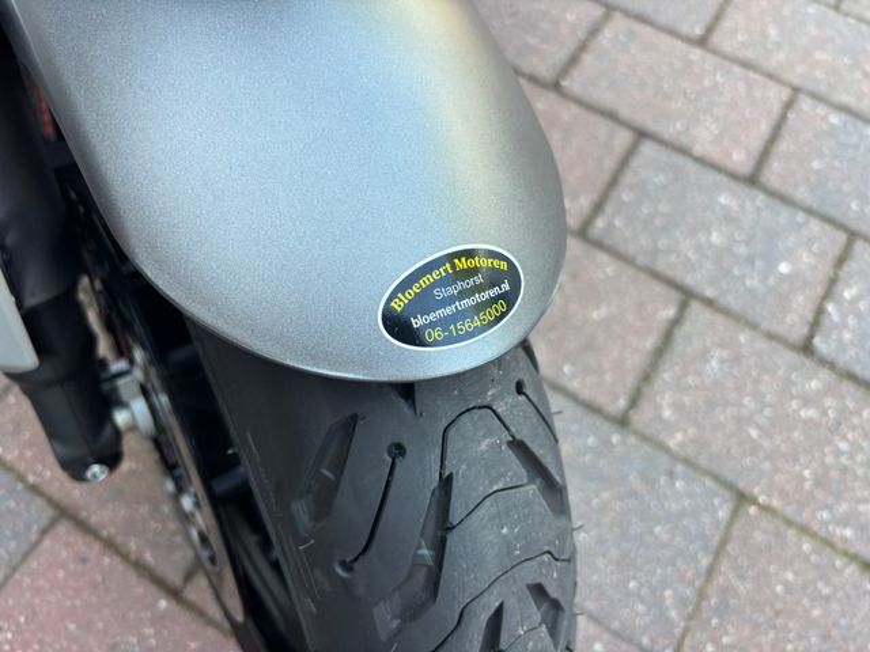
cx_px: 435
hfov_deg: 67.3
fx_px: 653
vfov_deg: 53.1
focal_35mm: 26
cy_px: 326
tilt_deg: -64.8
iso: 50
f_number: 1.6
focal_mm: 5.96
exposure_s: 1/121
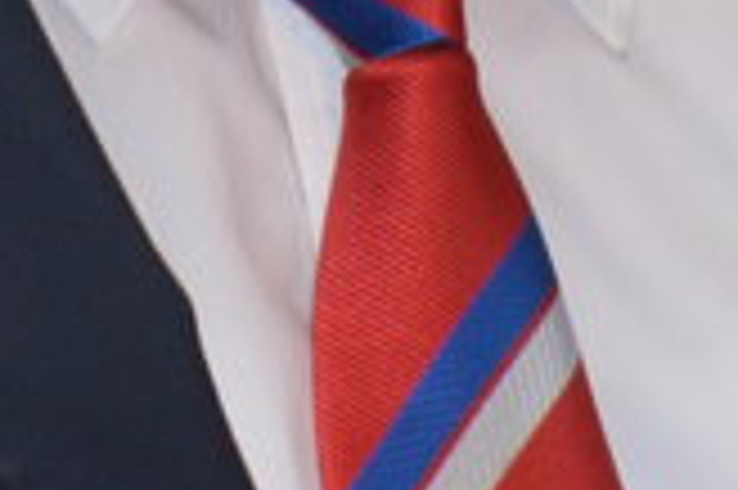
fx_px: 24661
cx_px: 92
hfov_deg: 1.7
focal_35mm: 1204
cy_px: -656
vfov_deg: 1.1
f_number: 4.8
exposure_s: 1/60
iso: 640
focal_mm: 125
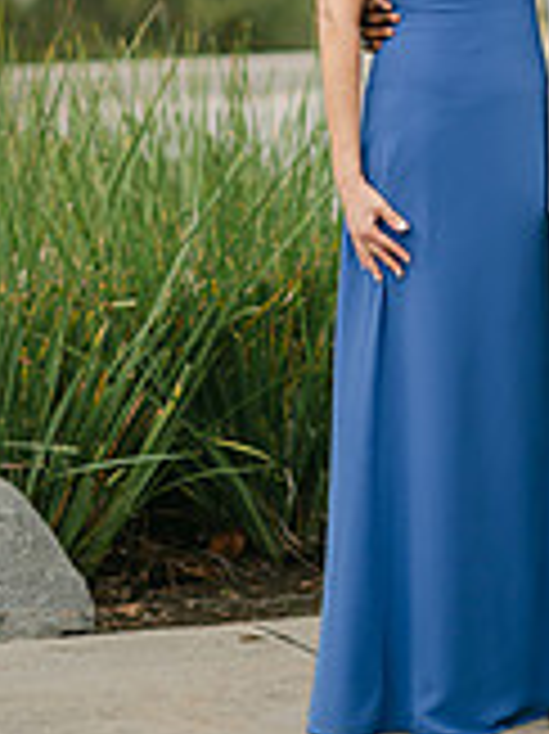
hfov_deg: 6.5
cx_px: 542
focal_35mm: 226
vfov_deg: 8.7
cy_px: -81
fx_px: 4785
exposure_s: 1/6400
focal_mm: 85
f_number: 2
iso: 100
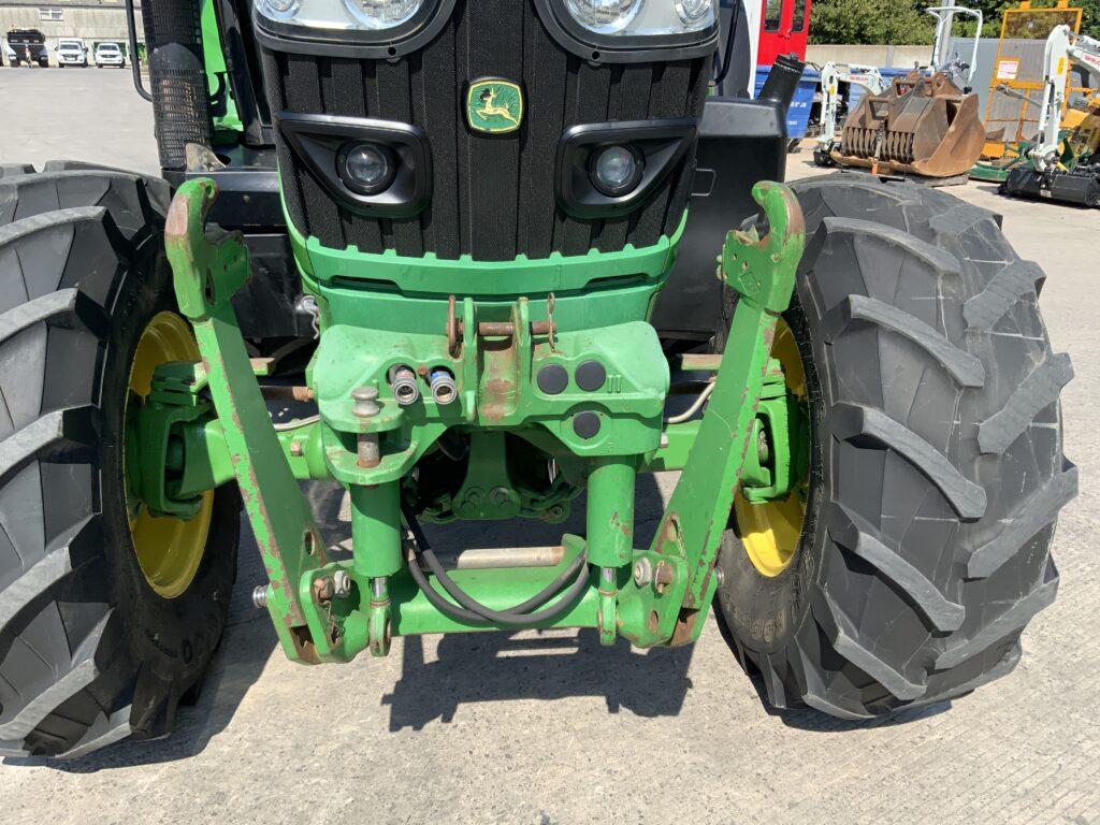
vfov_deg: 48.2
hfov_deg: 61.7
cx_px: 550
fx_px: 922
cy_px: 412
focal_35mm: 29
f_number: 1.8
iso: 16
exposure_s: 1/898
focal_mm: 3
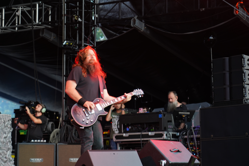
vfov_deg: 13.0
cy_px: 83
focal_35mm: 105
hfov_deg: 19.5
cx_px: 124
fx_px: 726
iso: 640
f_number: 4
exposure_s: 1/125
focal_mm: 105
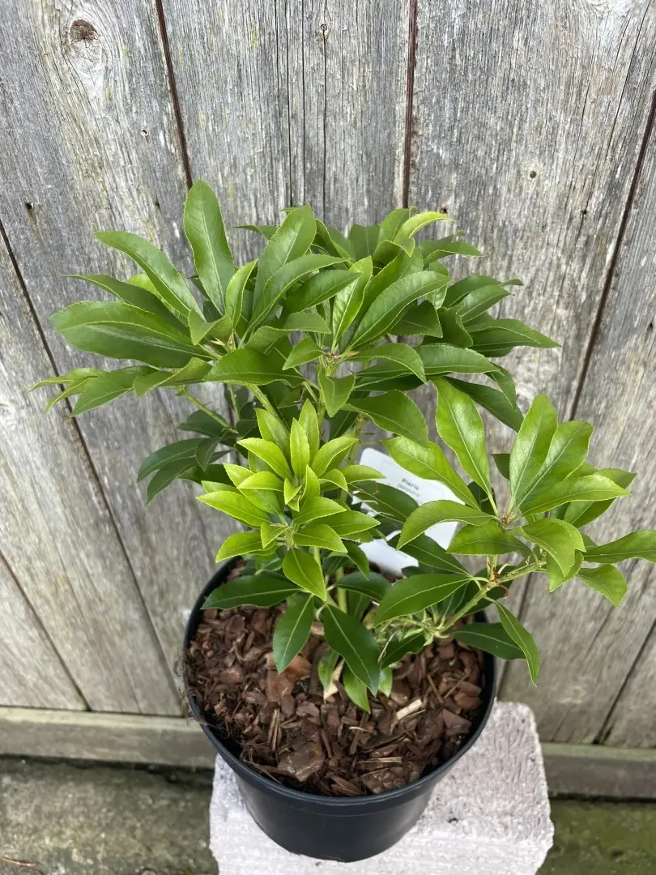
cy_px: 438
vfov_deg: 67.3
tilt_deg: -41.3
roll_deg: +3.2
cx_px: 328
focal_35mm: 26
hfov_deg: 53.1
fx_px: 657
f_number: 1.6
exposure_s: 1/330
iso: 32
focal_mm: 4.2
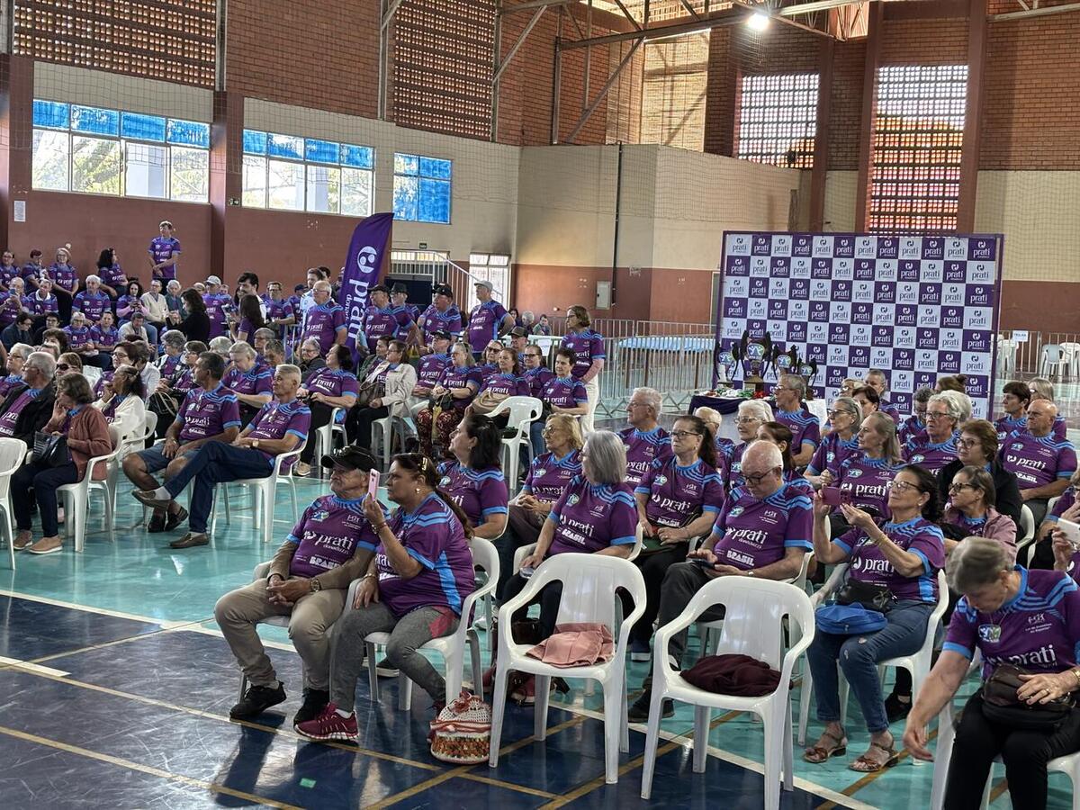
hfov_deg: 36.8
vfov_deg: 28.0
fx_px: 1622
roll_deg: -1.6
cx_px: 540
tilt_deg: -2.9
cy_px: 405
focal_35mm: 52
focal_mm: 5.96
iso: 125
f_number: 1.6
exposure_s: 1/60
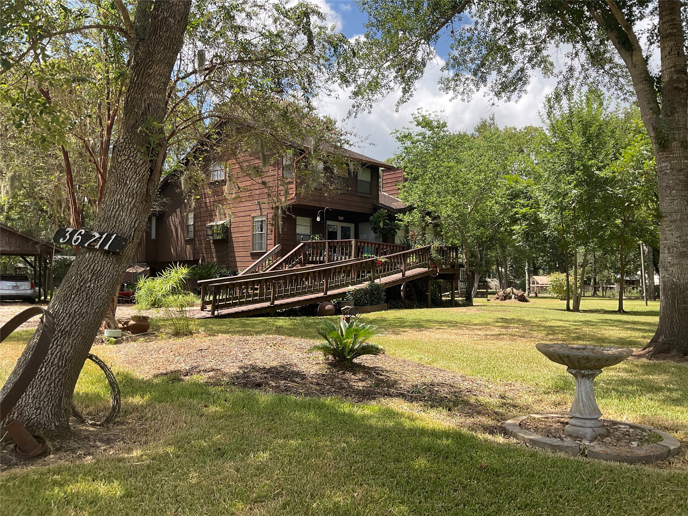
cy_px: 258
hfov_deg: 61.7
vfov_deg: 48.2
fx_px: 576
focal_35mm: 29
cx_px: 344
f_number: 1.8
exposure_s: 1/816
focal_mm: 3
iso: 16
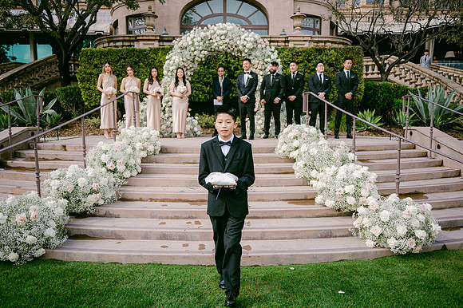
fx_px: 360
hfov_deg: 65.5
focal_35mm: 28
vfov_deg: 46.4
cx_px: 232
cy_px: 154
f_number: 2.8
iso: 100
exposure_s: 1/1600
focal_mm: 28
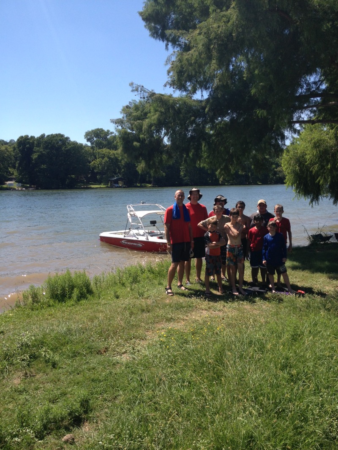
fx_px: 455
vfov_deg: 52.6
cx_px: 169
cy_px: 225
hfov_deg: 40.7
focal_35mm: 35
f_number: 2.4
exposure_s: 1/1255
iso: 50
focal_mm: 4.28
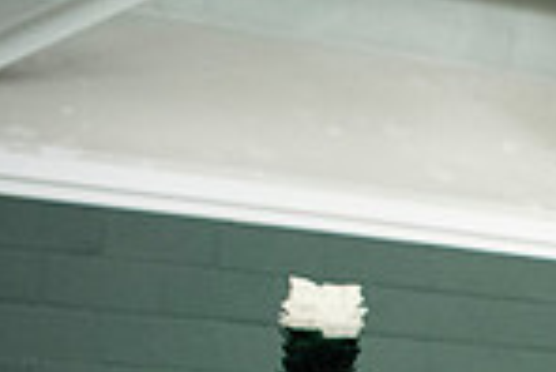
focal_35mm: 94
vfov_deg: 13.2
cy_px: 663
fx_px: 1453
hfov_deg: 17.9
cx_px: 962
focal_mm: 24
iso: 3200
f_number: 3.2
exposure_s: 1/250
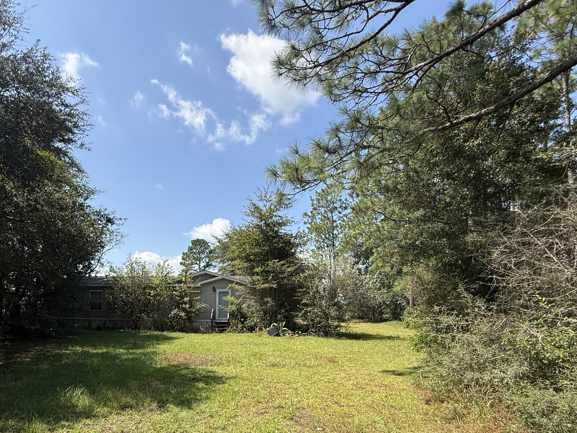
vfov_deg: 66.7
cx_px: 223
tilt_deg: +4.2
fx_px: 317
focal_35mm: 19
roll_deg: -0.5
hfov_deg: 83.3
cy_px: 291
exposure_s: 1/1656
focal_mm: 2.22
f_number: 2.2
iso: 50
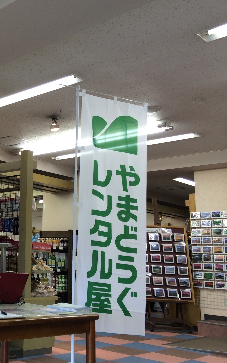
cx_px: -30
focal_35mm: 46
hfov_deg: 25.7
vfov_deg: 43.5
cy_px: 181
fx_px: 455
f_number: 2.2
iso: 50
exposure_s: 1/50
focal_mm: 4.12
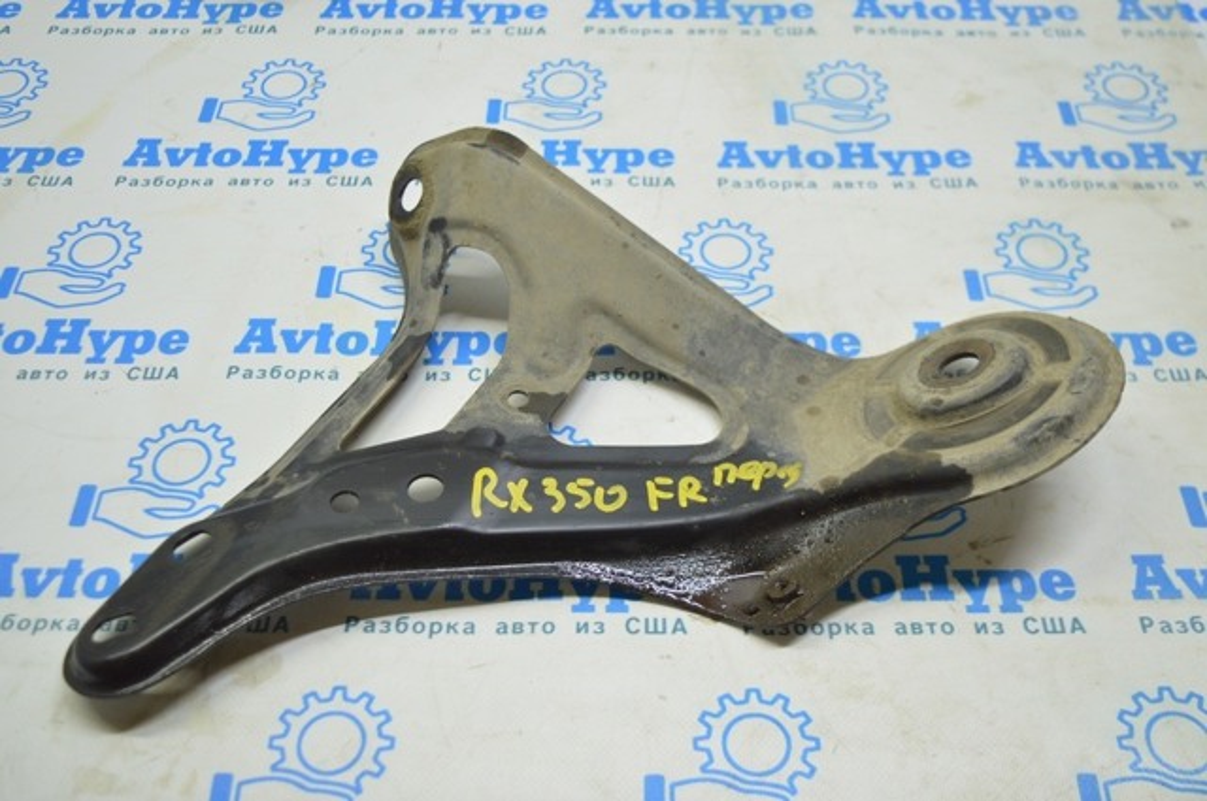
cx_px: 604
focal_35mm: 39
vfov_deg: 34.1
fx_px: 1306
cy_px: 400
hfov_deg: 49.6
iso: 400
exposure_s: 1/40
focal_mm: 26
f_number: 4
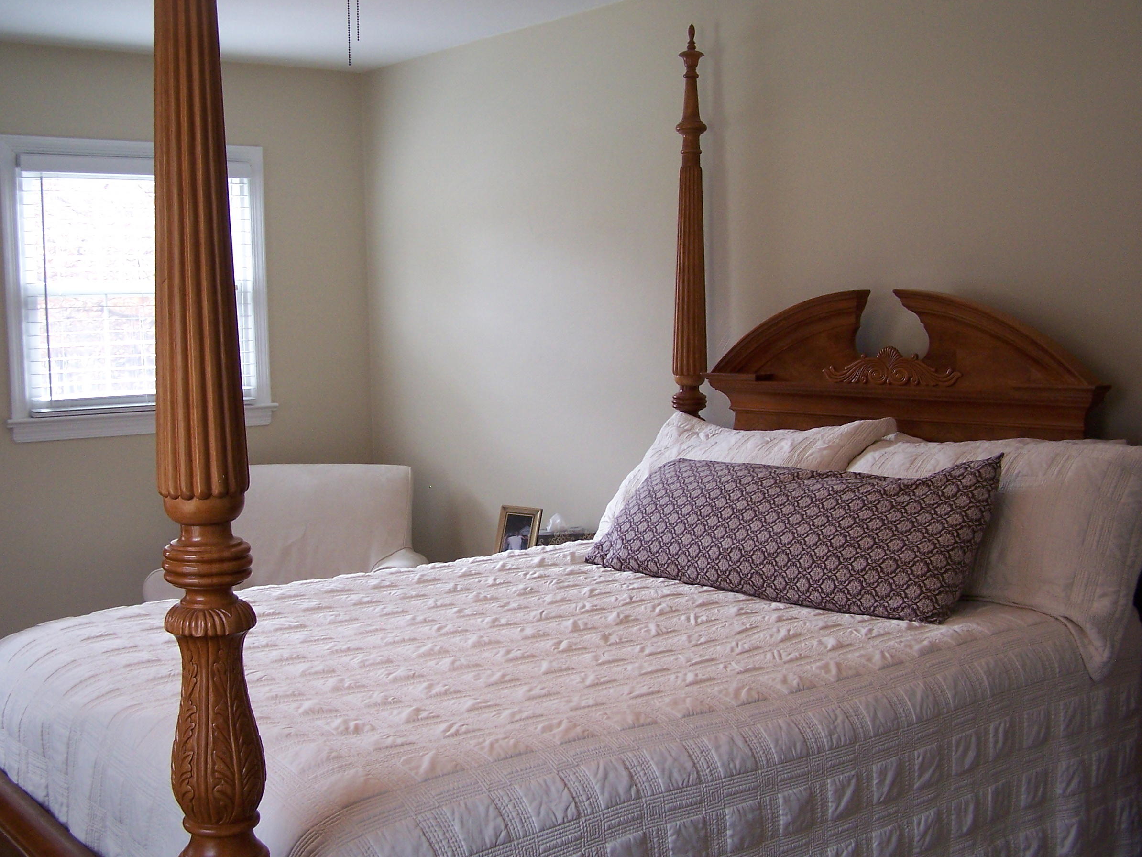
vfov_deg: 35.1
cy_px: 439
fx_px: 1353
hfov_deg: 45.8
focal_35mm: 41
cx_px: 547
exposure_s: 1/30
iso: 140
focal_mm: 6.3
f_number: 2.8
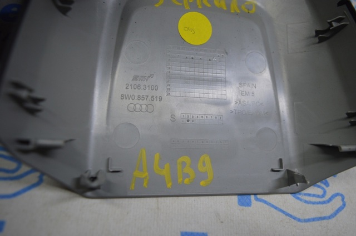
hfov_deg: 62.0
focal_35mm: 30
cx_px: 178
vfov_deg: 43.5
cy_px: 118
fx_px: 296
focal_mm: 20
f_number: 4.5
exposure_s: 1/80
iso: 400
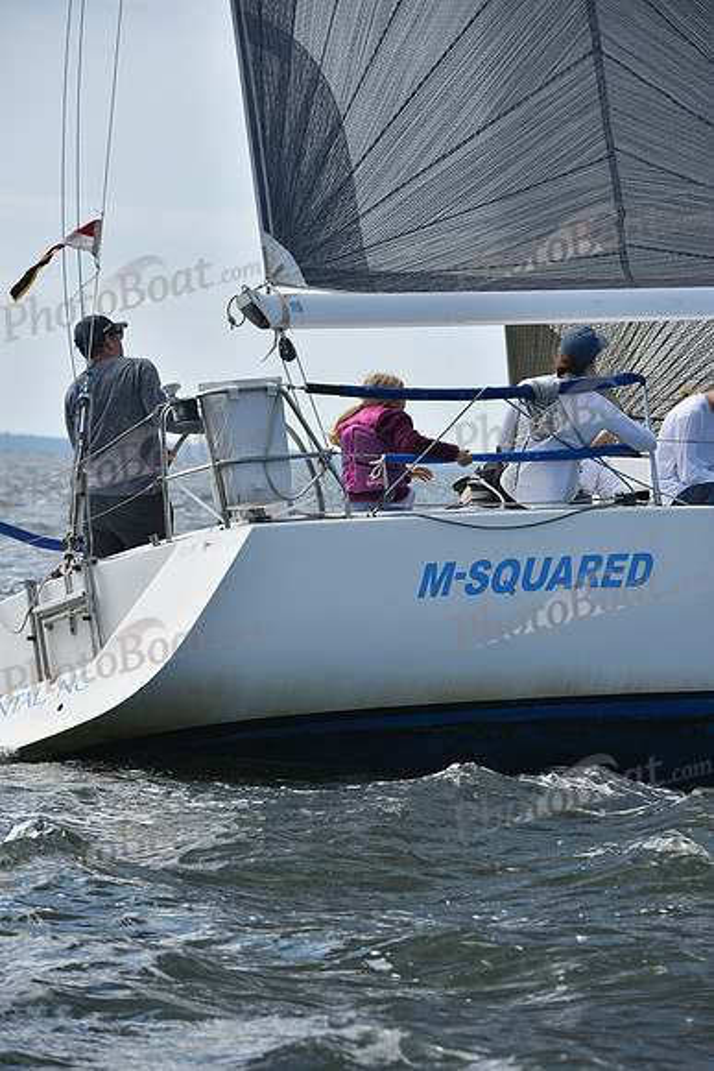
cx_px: 357
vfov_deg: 10.5
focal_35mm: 195
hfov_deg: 7.0
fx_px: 5797
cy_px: 536
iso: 320
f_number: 9
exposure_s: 1/1000
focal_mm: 195
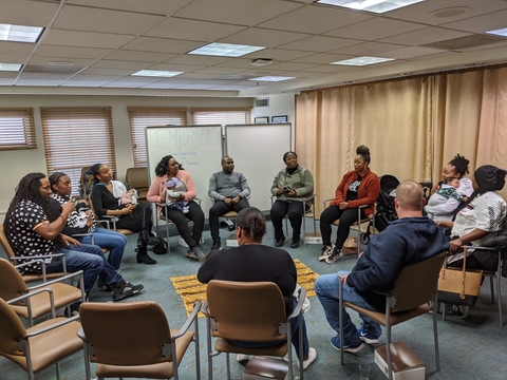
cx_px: 254
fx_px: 395
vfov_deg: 51.4
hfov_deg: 65.3
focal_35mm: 27
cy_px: 190
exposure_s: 1/60
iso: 84
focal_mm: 4.44
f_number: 1.8
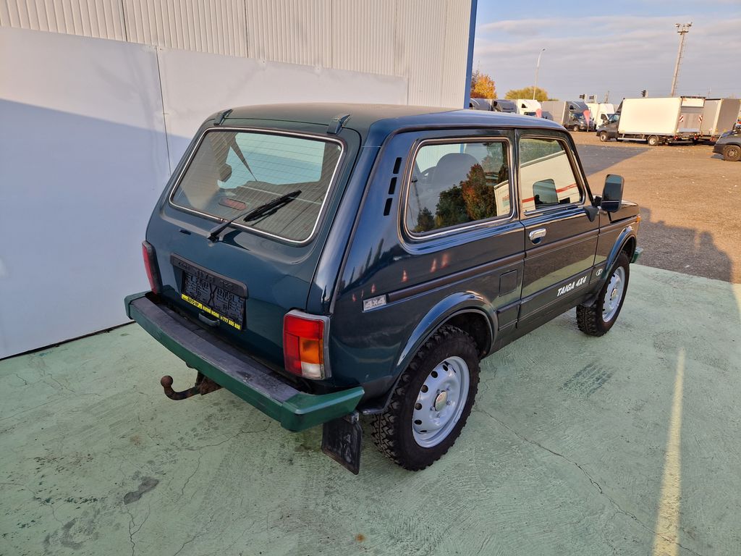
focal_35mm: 23
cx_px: 370
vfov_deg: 58.9
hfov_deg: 73.9
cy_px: 278
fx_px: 492
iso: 50
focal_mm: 5.4
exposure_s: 1/380
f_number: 1.8
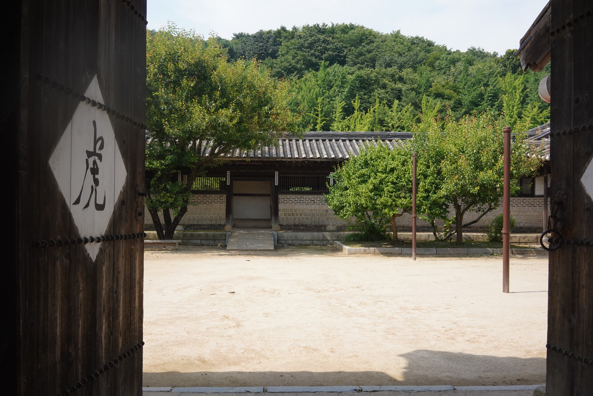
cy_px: 198
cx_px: 296
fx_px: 577
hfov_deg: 54.4
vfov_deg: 37.9
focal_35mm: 35
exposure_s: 1/200
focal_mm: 35
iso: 800
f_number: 18
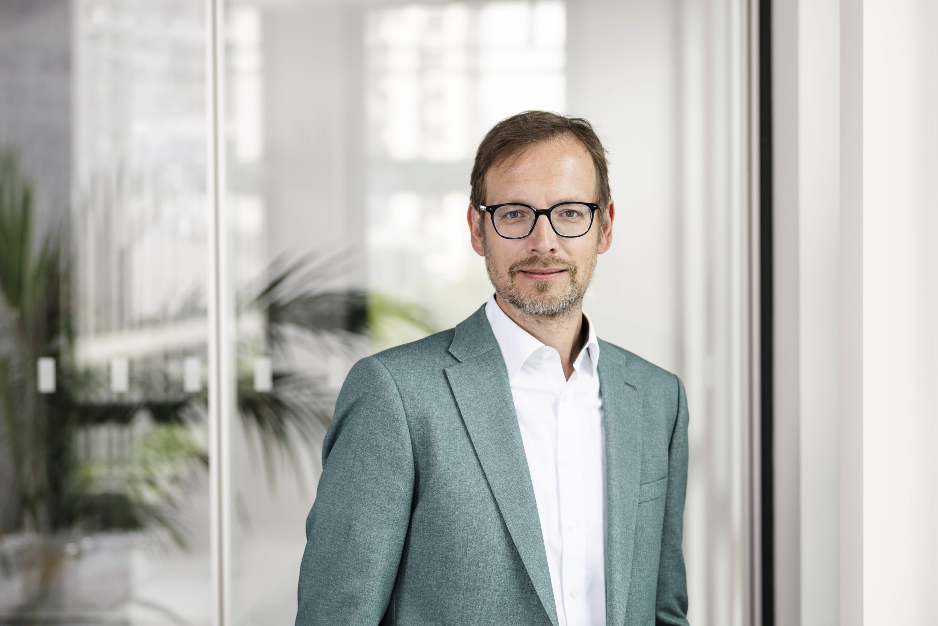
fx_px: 2215
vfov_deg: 16.1
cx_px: 469
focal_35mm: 85
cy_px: 313
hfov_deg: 23.9
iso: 320
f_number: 3.5
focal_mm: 85
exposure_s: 1/160
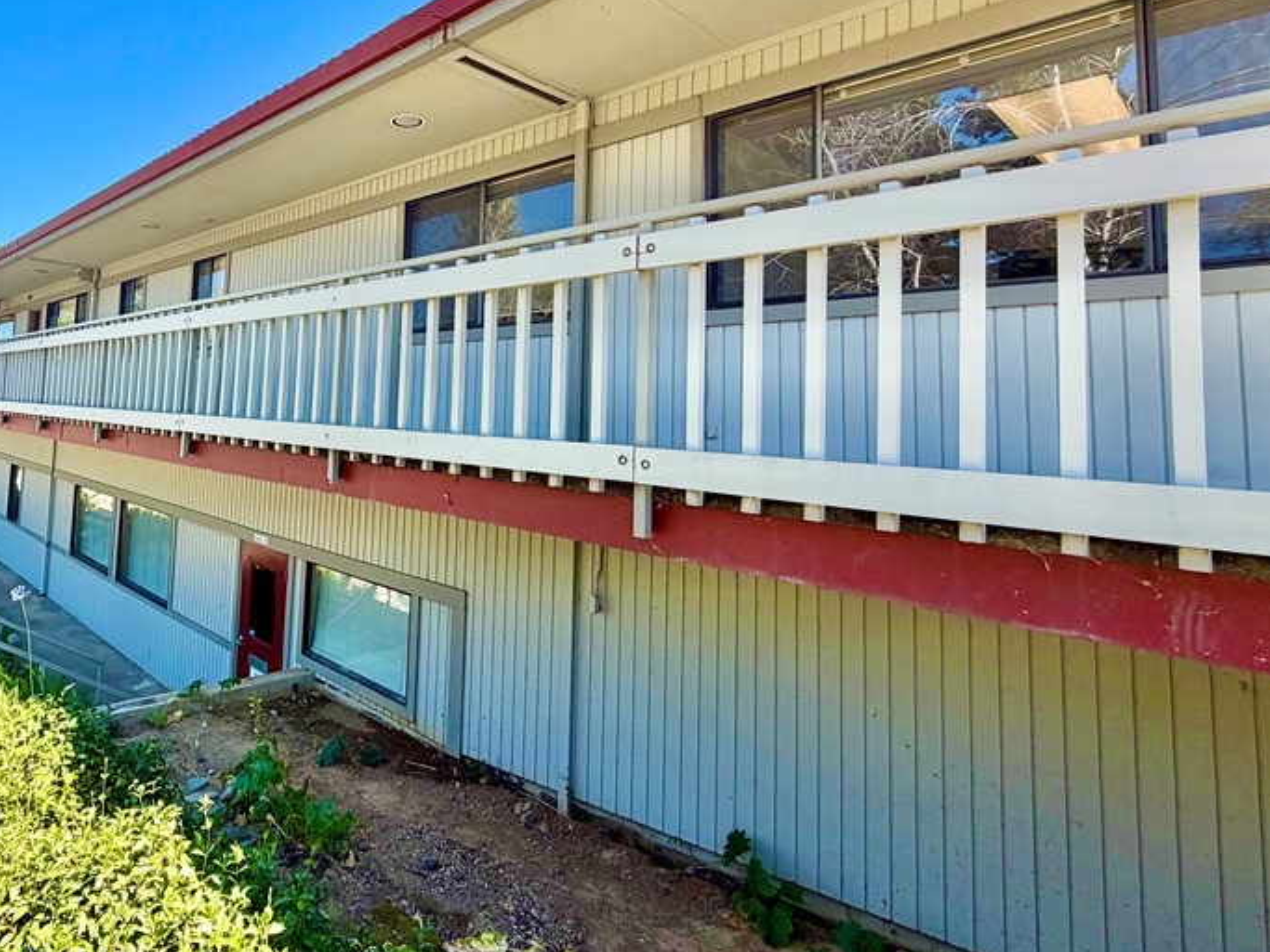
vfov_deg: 62.4
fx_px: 770
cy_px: 348
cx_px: 346
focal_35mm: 21
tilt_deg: +5.5
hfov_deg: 74.4
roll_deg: -2.8
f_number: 2.2
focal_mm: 2.22
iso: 40
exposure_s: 1/664
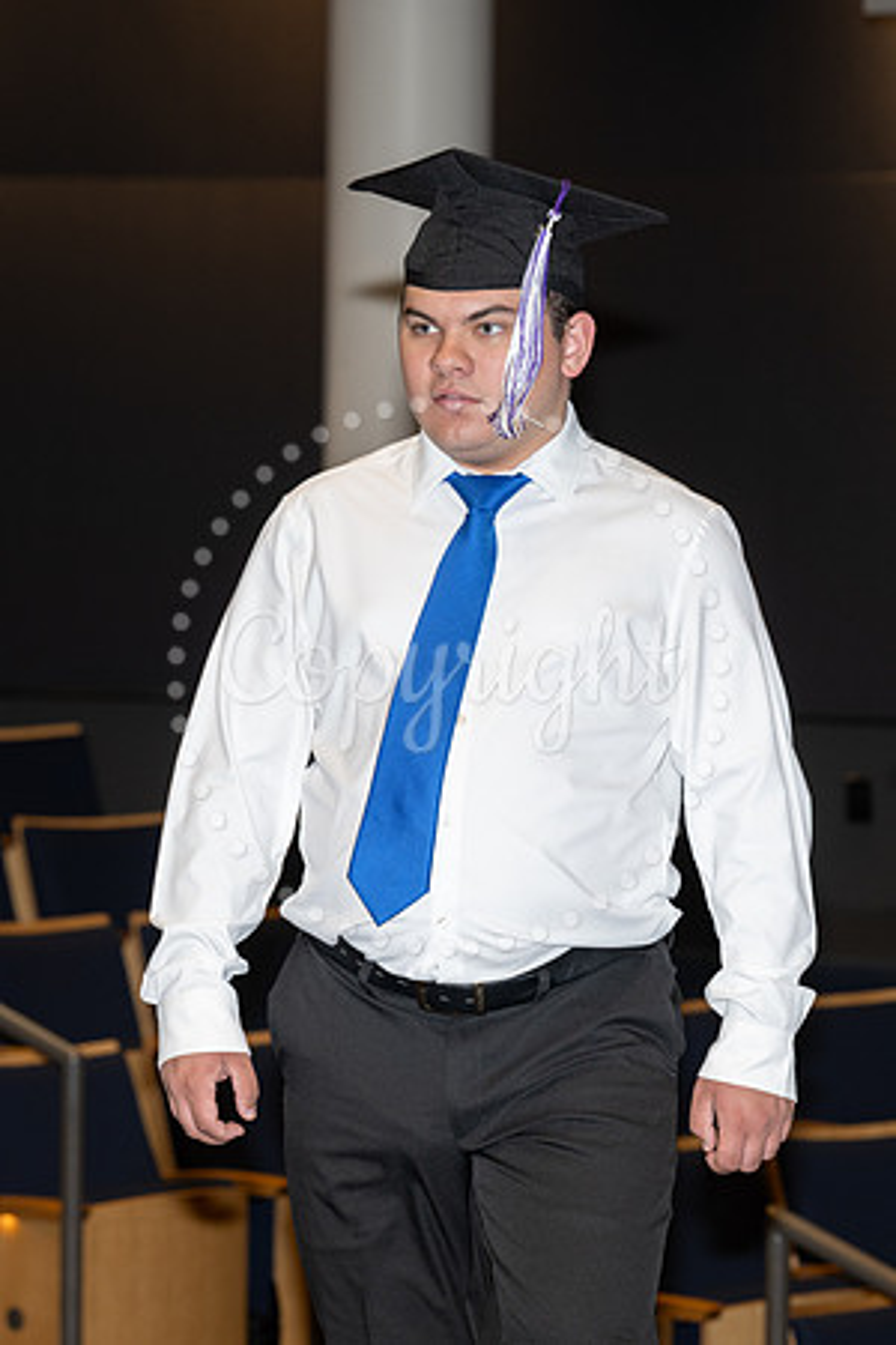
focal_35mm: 180
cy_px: 672
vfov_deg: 11.4
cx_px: 566
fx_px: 6719
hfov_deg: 7.6
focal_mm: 120
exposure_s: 1/80
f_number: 5.6
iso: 640
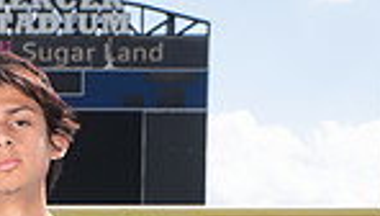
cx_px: 36
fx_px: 1282
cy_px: 555
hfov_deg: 16.6
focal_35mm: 127
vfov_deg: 8.6
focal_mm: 40
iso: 125
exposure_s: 1/320
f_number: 7.1
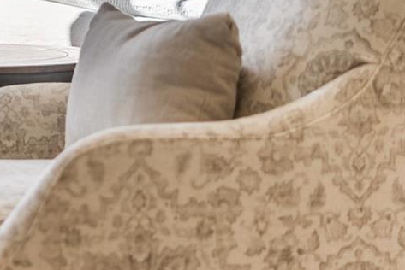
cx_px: -86
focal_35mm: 169
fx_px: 1902
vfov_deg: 8.1
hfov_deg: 11.9
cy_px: -56
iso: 200
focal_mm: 50
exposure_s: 1/400
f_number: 1.8
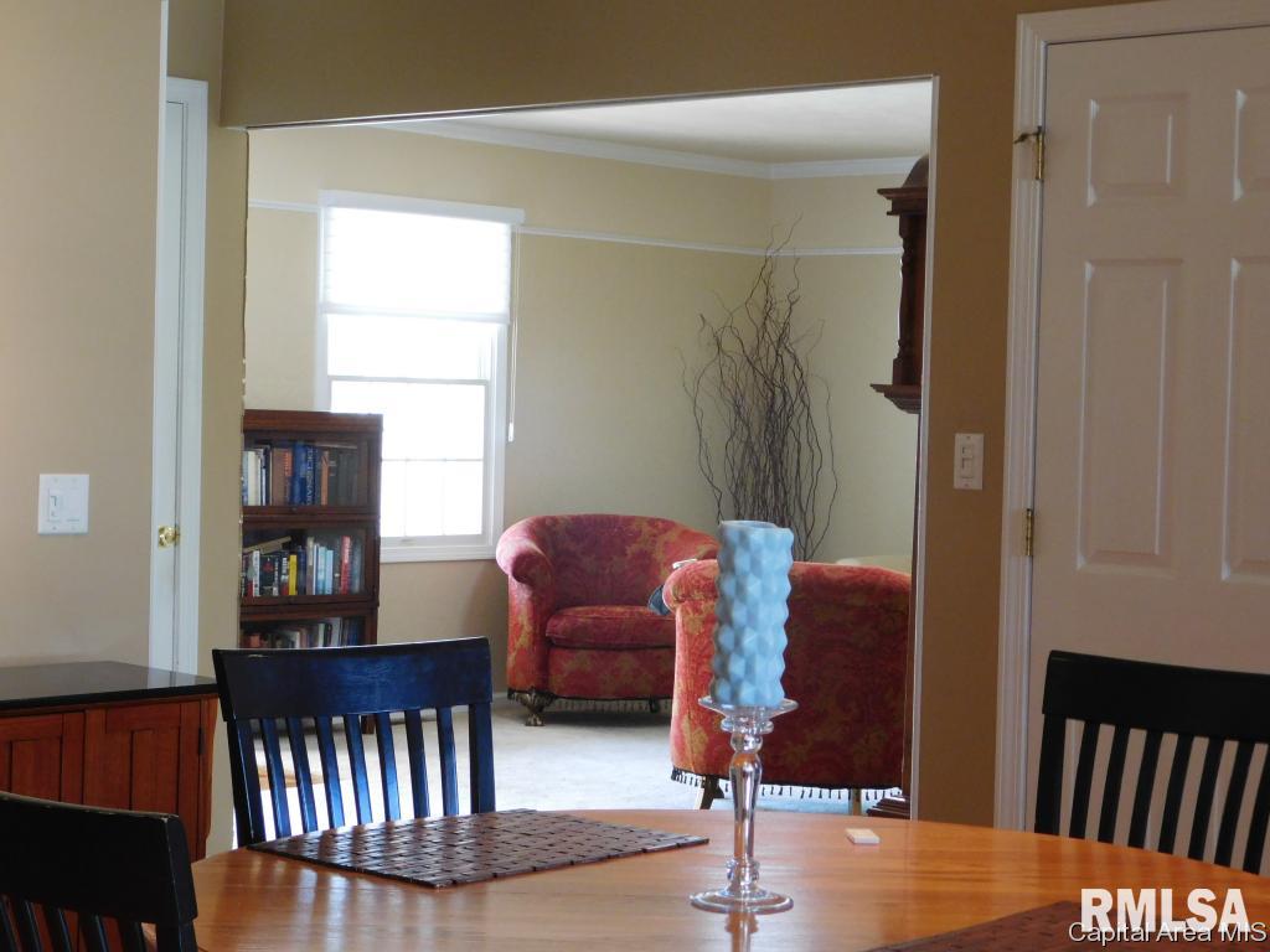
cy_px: 476
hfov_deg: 27.4
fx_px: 2605
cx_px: 635
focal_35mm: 71
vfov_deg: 20.7
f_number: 4.3
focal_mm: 12.6
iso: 400
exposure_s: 1/25
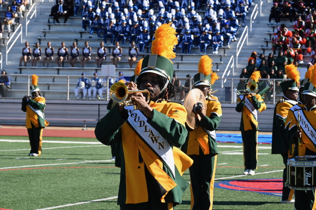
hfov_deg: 10.3
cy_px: 105
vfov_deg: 6.9
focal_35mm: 200
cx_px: 158
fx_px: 1755
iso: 1250
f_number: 22
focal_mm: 200
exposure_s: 1/250
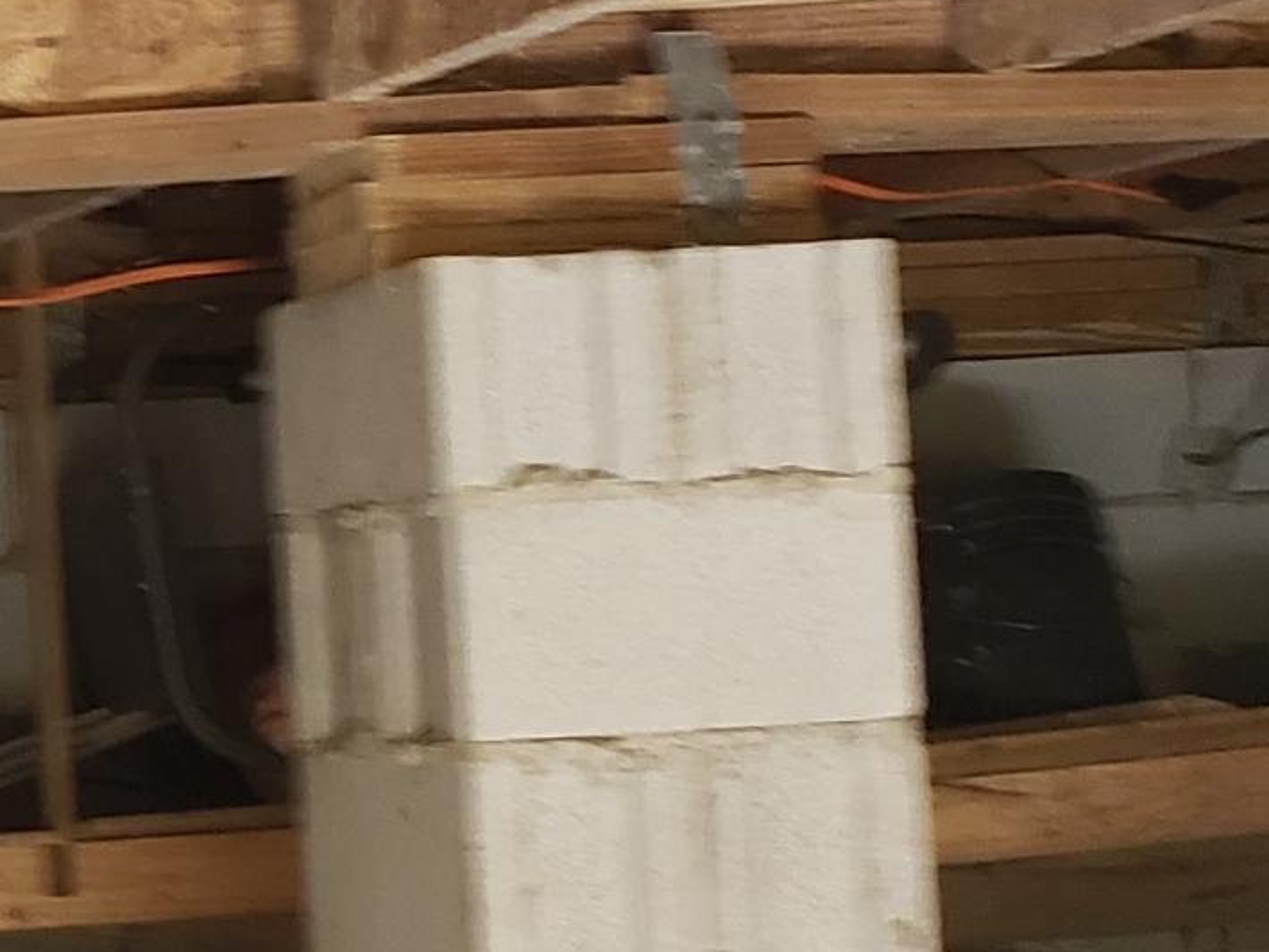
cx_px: -222
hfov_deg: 17.1
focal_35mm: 110
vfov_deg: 13.4
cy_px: 648
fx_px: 4033
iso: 250
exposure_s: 1/37
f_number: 2.4
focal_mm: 4.3
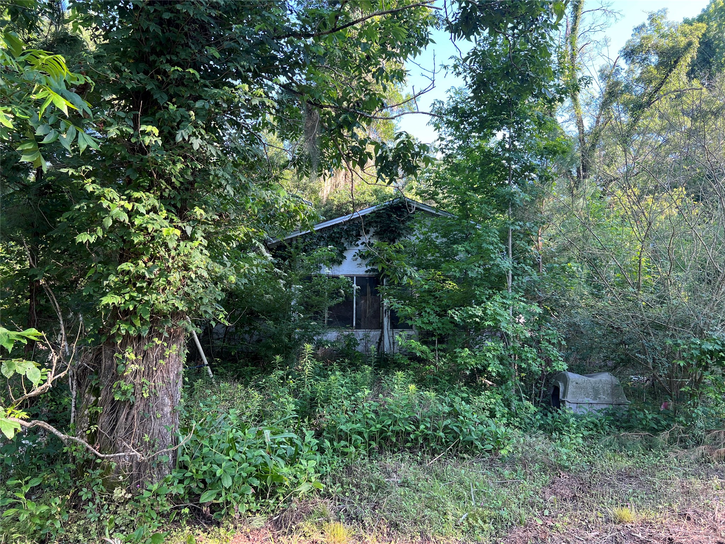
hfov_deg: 67.3
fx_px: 545
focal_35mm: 26
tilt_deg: +3.1
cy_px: 272
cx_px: 362
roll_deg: -0.5
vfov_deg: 53.1
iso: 50
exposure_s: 1/163
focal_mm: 5.7
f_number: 1.5
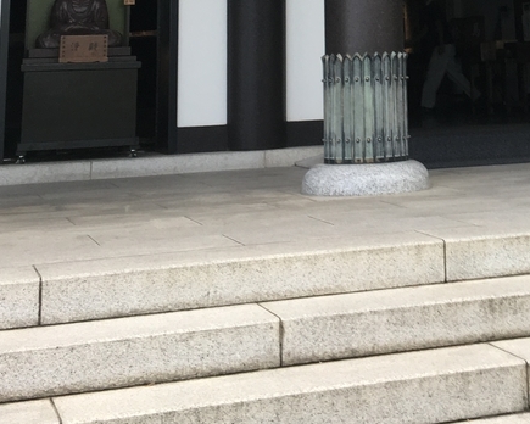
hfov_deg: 24.0
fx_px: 1224
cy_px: -195
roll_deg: +0.7
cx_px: 434
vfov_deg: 17.8
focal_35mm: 78
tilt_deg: +10.6
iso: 32
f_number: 2.2
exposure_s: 1/120
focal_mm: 4.15
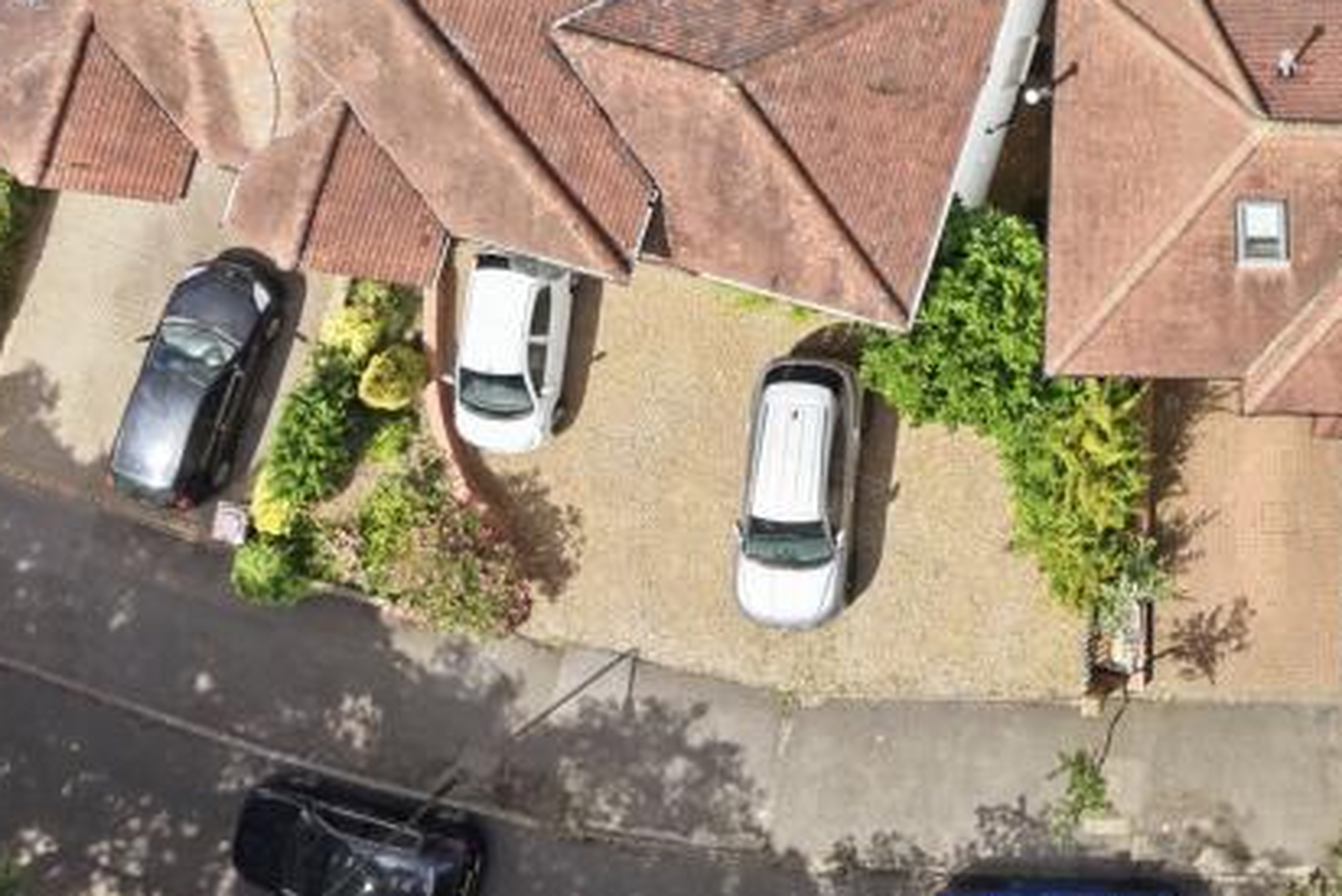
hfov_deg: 29.6
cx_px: 1417
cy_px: -98
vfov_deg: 20.8
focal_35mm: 62
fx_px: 2312
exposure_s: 1/5000
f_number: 1.8
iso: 310
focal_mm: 8.7
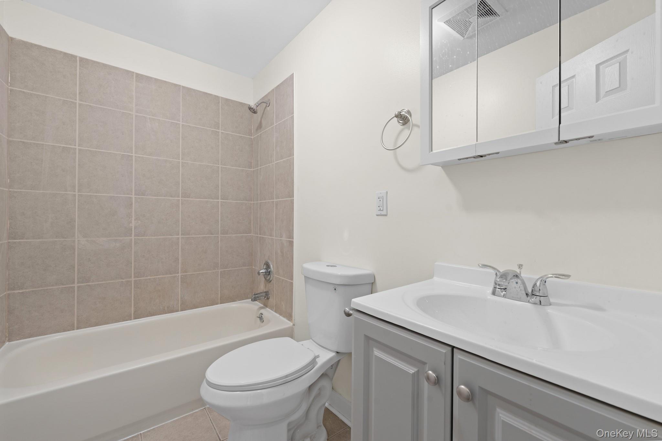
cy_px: 220
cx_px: 331
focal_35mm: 14
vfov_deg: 81.2
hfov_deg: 104.3
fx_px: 257
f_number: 8
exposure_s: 1/1.67
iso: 250
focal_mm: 14
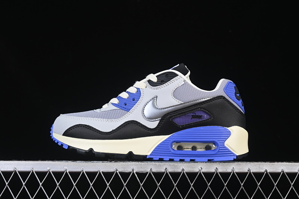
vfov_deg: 18.2
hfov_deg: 27.0
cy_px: 100
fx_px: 623
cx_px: 150
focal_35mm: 75
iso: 160
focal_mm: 50
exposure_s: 1/60
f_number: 7.1
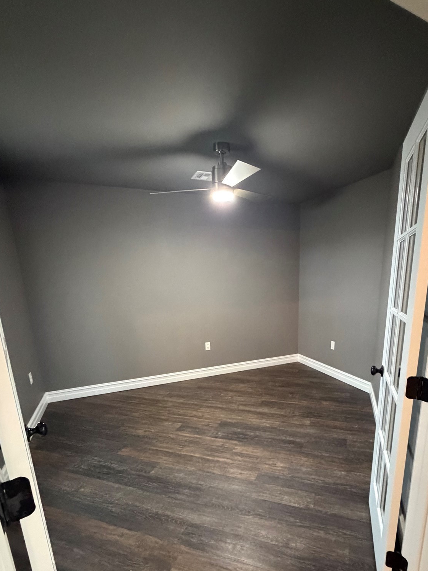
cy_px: 351
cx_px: 246
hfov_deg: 71.2
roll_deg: +1.7
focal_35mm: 18
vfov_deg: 86.3
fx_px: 297
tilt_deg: -13.8
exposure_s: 1/60
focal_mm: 2.22
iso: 1250
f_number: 2.2
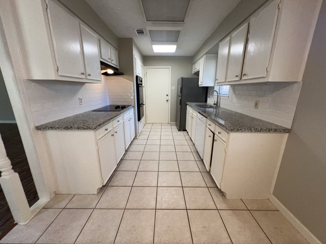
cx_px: 163
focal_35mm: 13
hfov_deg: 106.2
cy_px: 122
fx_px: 122
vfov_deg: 89.9
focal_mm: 1.57
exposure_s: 1/120
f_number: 1.8
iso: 200
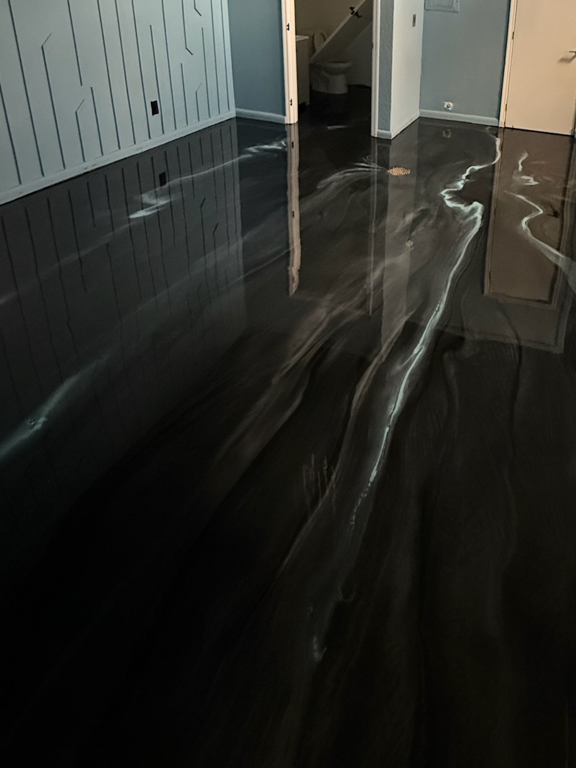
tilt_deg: -17.9
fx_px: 510
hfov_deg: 55.7
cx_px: 440
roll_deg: -3.4
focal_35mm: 23
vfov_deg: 66.2
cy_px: 139
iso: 1600
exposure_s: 1/35
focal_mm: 2.22
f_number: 2.2
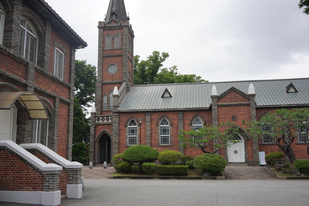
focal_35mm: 35
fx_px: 300
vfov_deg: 37.9
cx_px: 154
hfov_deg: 54.4
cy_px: 103
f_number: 14
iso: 400
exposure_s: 1/100
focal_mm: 35
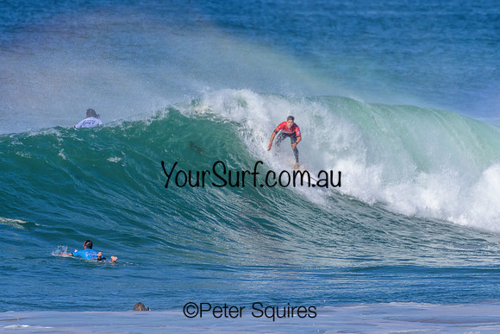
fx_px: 12502
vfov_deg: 1.5
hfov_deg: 2.3
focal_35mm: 900
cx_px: 250
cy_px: 167
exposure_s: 1/3200
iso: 1250
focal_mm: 900
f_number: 11
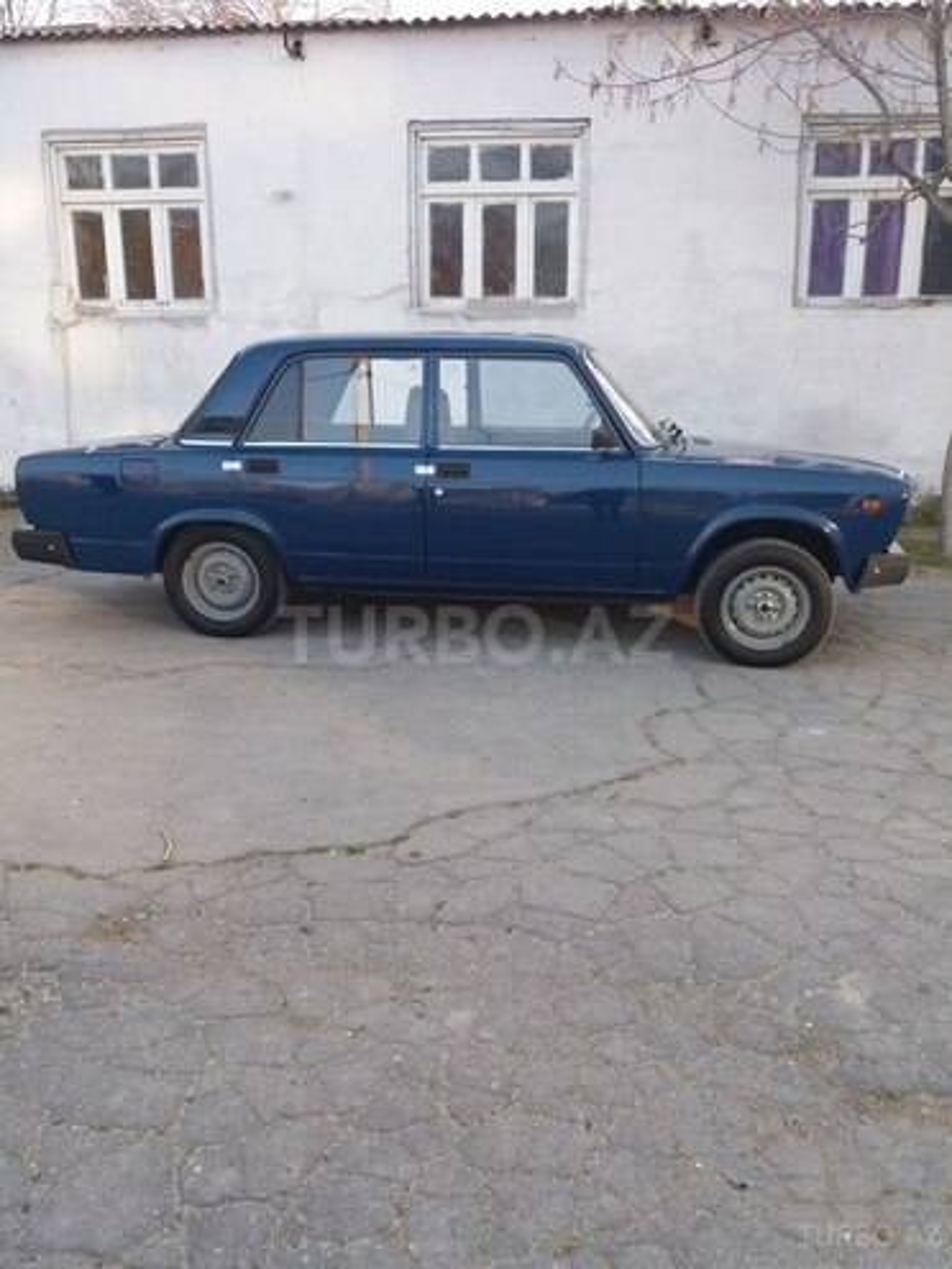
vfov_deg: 63.4
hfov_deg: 49.7
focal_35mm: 28
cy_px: 634
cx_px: 476
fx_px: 1027
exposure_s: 1/189
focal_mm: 3.7
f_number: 1.9
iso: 64
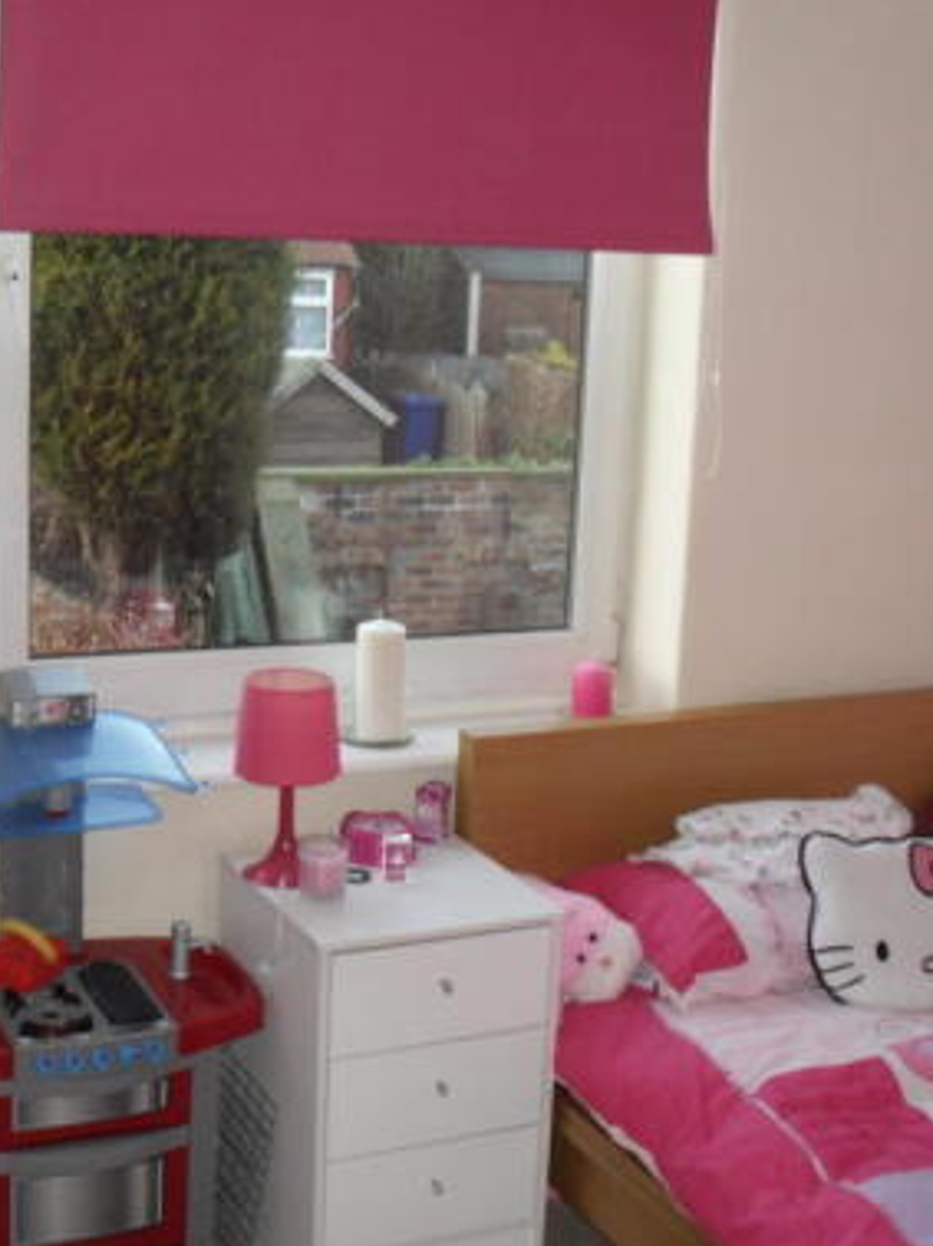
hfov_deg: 27.0
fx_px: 1943
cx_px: 417
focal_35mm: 54
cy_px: 578
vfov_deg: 35.5
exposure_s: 1/45
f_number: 3.2
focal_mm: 6.3
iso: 200
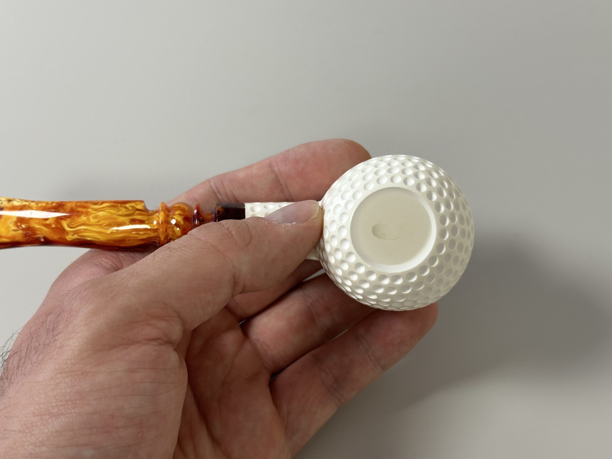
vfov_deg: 30.3
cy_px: 230
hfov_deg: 39.7
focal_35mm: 48
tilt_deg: -54.9
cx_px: 306
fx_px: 849
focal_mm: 6.86
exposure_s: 1/78
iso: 80
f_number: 1.78
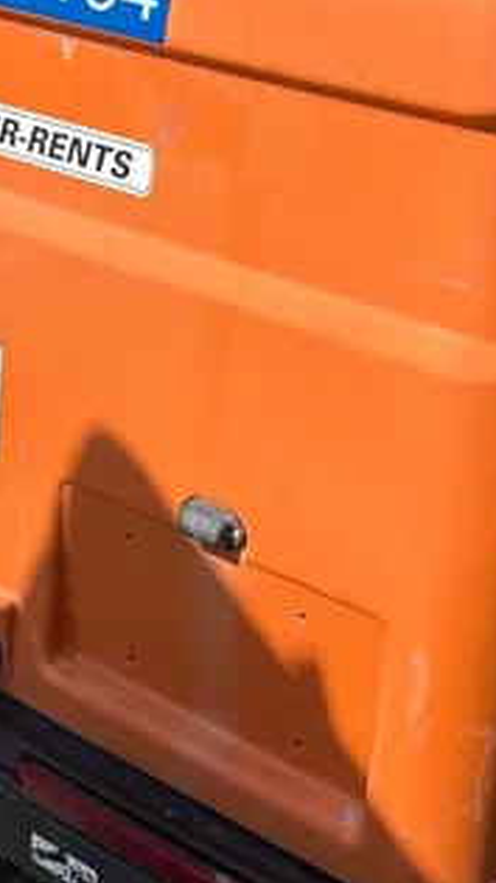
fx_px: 1544
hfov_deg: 18.2
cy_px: 256
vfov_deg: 31.5
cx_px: 269
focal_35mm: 66
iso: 50
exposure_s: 1/3623
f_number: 1.6
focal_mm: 5.96
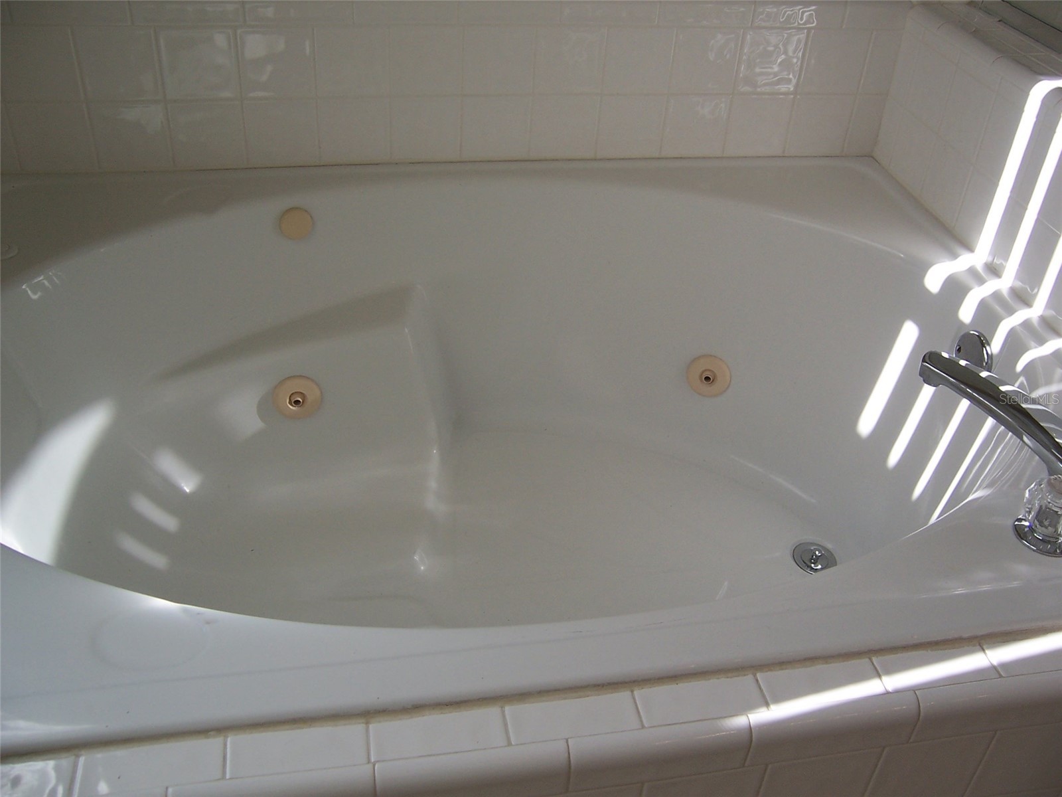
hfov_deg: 55.4
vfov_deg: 42.9
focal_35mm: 33
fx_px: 1012
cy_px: 398
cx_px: 531
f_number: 3.4
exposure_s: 1/180
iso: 80
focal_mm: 5.5
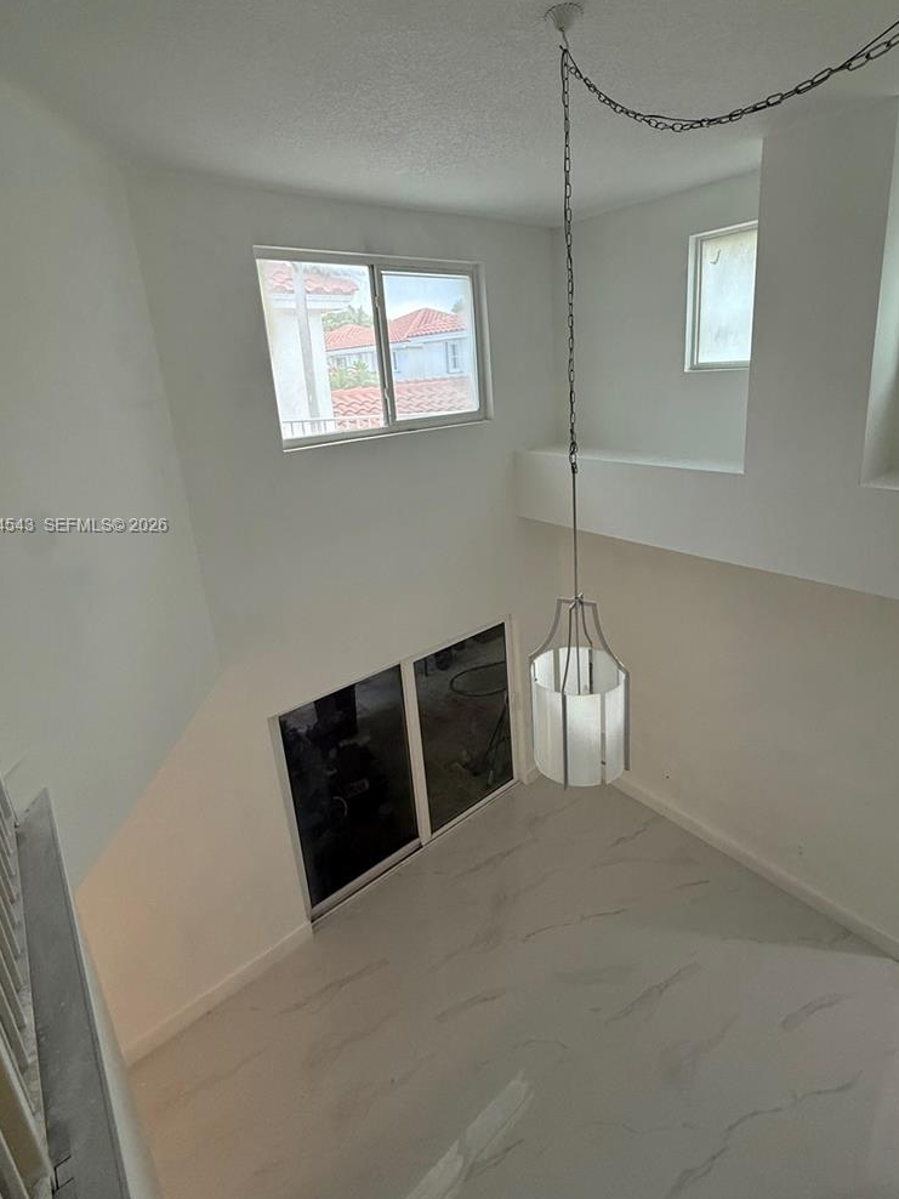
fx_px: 589
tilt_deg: -14.5
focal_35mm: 17
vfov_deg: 90.6
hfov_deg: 74.6
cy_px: 527
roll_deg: +3.4
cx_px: 489
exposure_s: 1/120
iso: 250
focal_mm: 2.22
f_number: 2.2
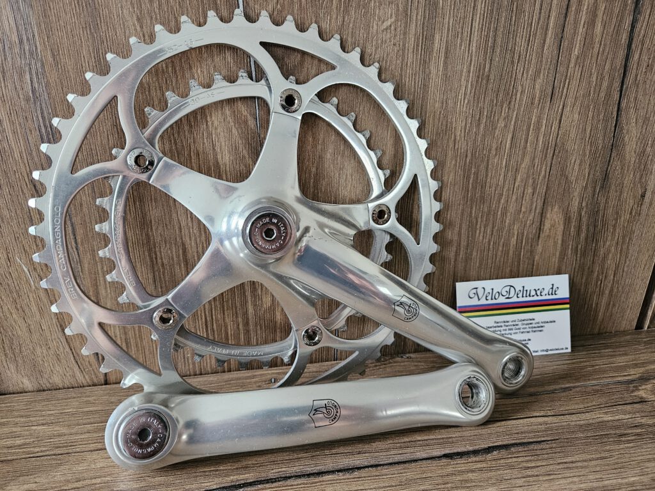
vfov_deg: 58.9
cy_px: 246
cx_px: 328
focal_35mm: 23
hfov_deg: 73.9
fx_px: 435
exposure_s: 1/50
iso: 640
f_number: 1.8
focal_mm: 5.4
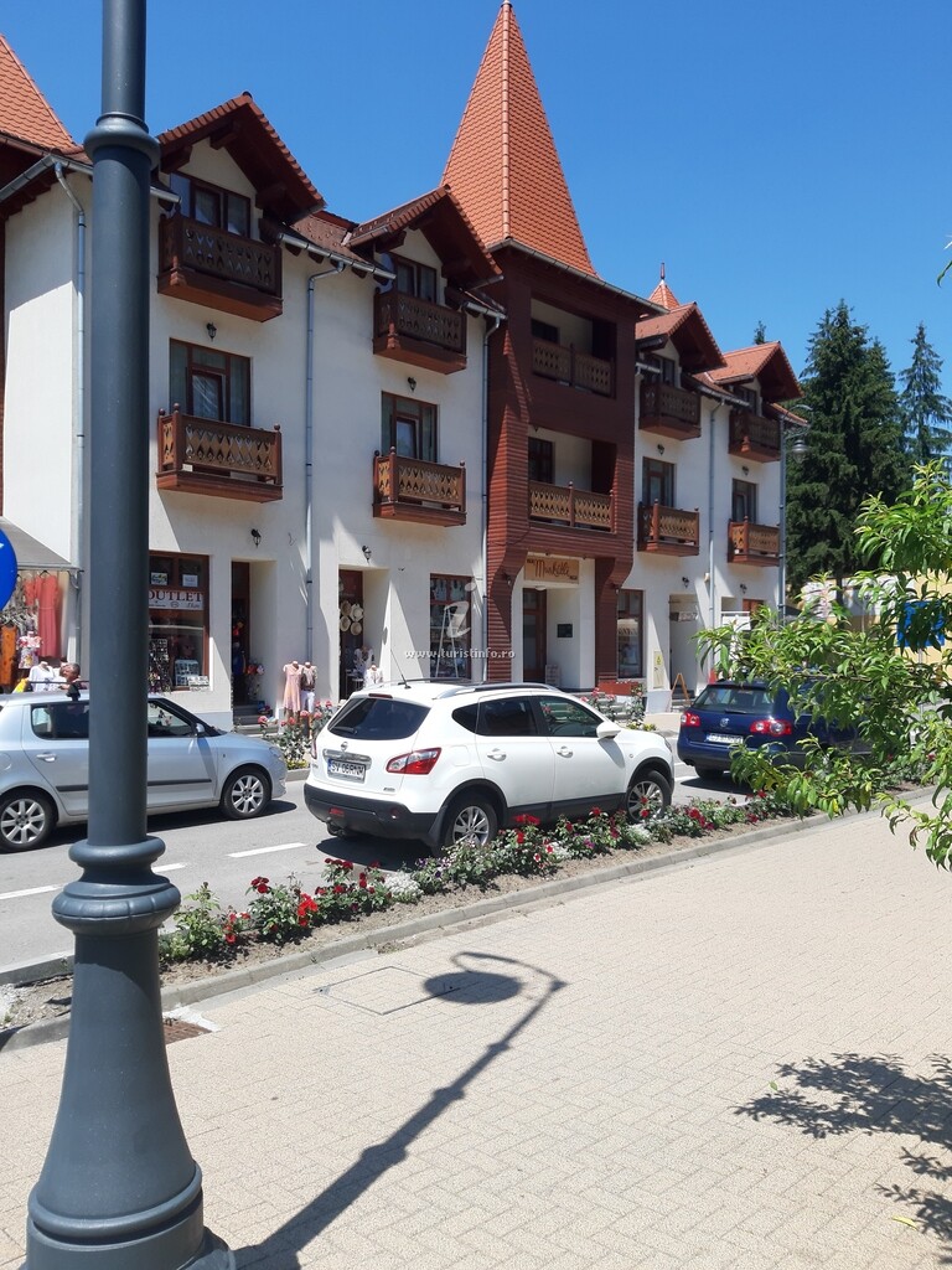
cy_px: 635
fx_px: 990
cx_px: 476
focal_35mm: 27
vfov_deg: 65.3
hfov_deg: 51.4
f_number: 1.7
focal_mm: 3.93
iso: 40
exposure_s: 1/1348
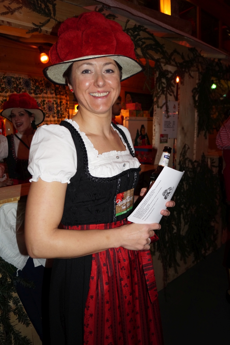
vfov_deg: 67.4
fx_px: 259
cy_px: 172
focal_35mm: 27
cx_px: 115
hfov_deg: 47.9
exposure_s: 1/60
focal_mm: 18
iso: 640
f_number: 3.5
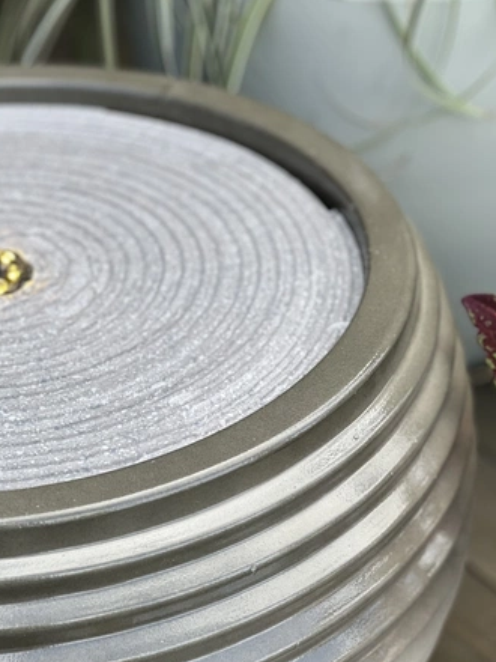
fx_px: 2140
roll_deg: +1.0
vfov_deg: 17.5
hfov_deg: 13.2
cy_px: 418
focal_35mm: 112
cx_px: 243
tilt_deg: -34.0
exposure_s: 1/121
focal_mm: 9
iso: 32
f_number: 2.8
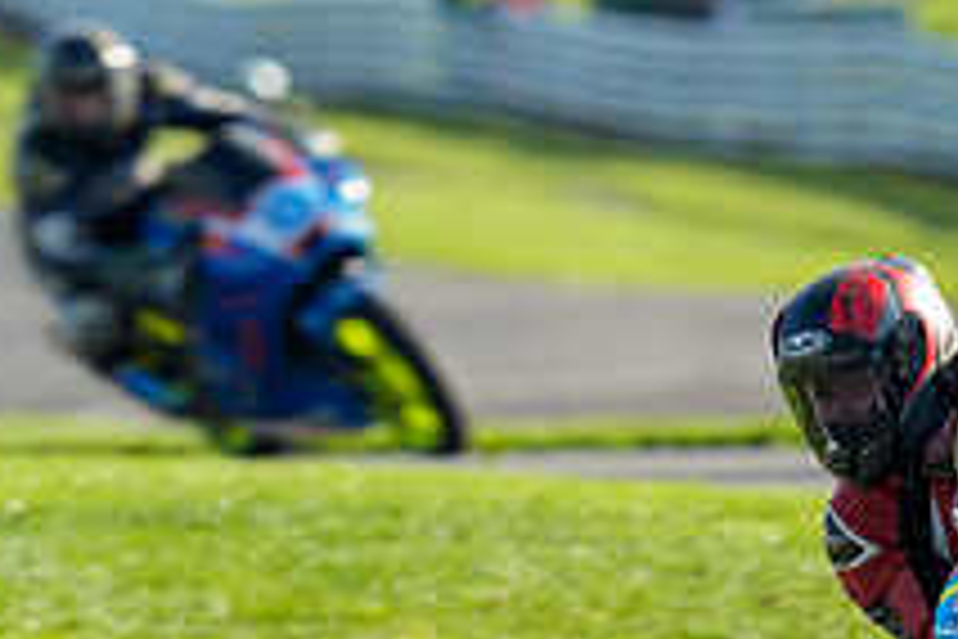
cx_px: 1363
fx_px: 33368
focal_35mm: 1254
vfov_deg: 1.1
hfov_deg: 1.6
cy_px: 639
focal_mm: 400
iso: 125
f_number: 5.6
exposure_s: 1/400
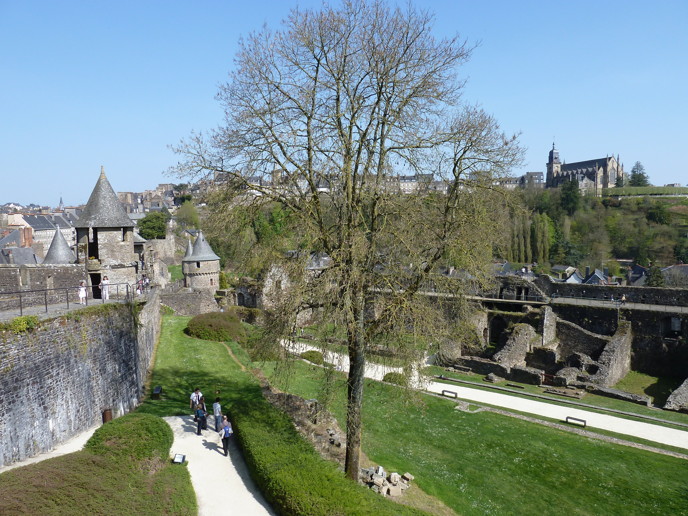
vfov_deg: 54.9
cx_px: 344
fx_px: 497
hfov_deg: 69.4
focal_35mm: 25
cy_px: 258
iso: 80
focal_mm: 4.1
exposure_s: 1/400
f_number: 4
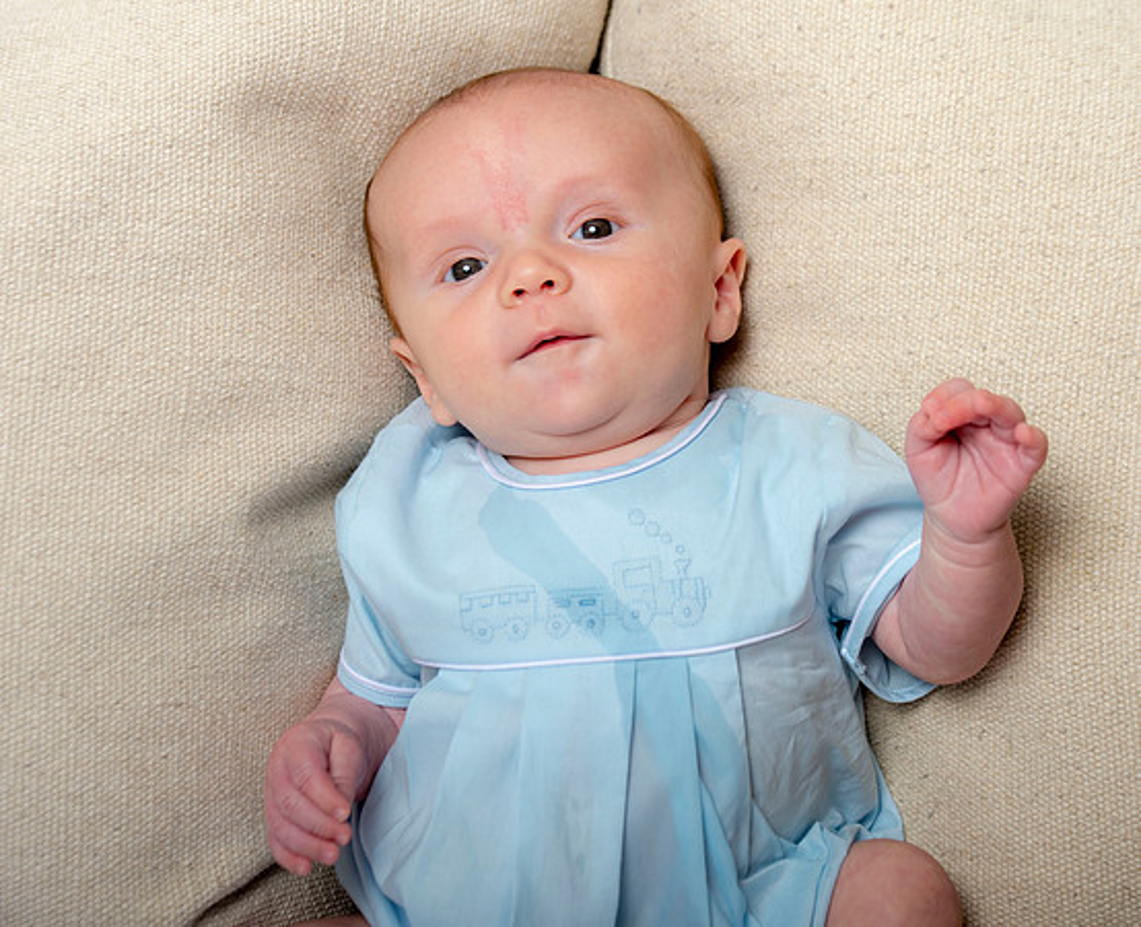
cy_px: 460
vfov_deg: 13.0
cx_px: 610
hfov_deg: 15.9
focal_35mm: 120
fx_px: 4073
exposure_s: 1/200
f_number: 5.6
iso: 250
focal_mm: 102
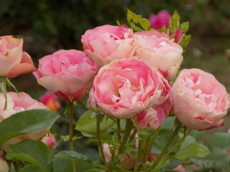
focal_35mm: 259
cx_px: 115
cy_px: 86
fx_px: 1721
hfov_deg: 7.6
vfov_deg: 5.7
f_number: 5.7
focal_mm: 46
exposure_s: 1/30
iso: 100
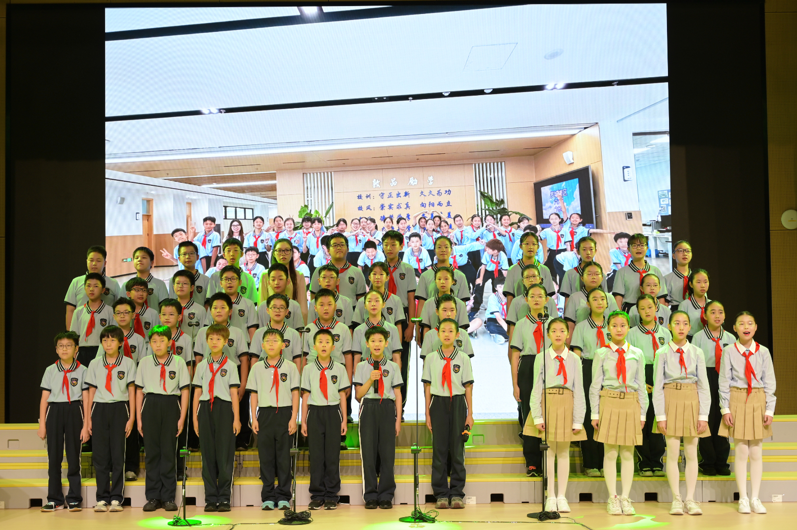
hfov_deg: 37.5
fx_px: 1172
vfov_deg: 25.5
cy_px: 265
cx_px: 398
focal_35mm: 53
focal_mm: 53
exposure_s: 1/60
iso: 250
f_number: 4
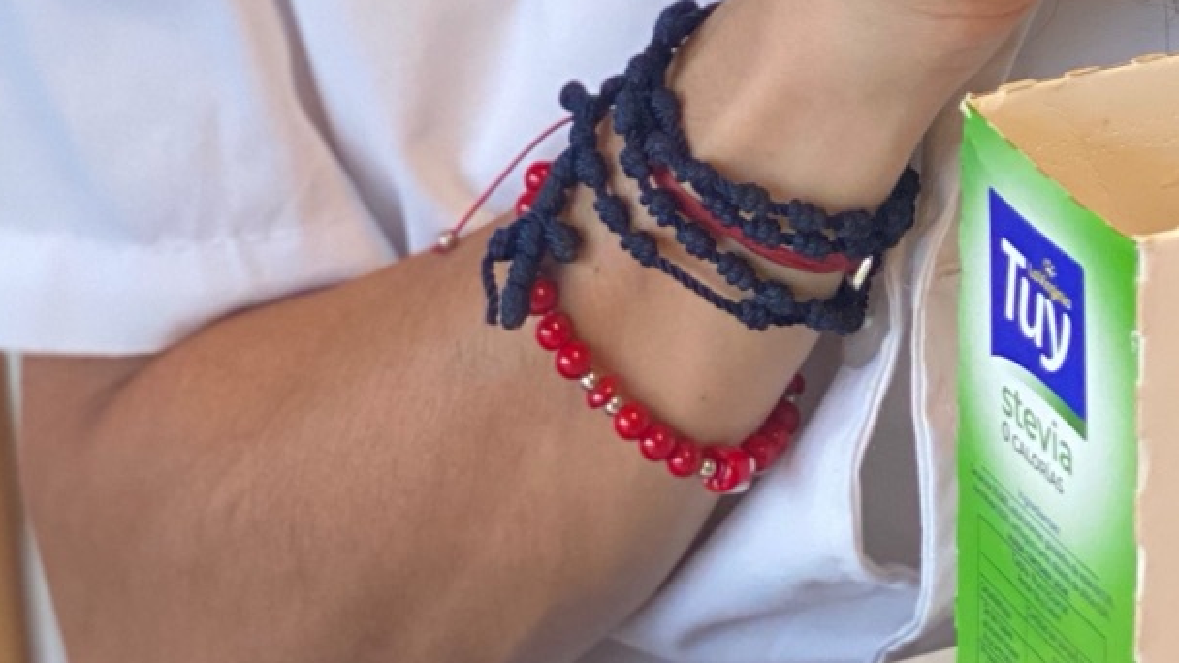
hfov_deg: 14.3
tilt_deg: -8.0
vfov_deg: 7.7
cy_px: -843
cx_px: 1043
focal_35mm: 149
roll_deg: +0.3
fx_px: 4658
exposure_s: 1/100
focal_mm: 6
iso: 250
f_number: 2
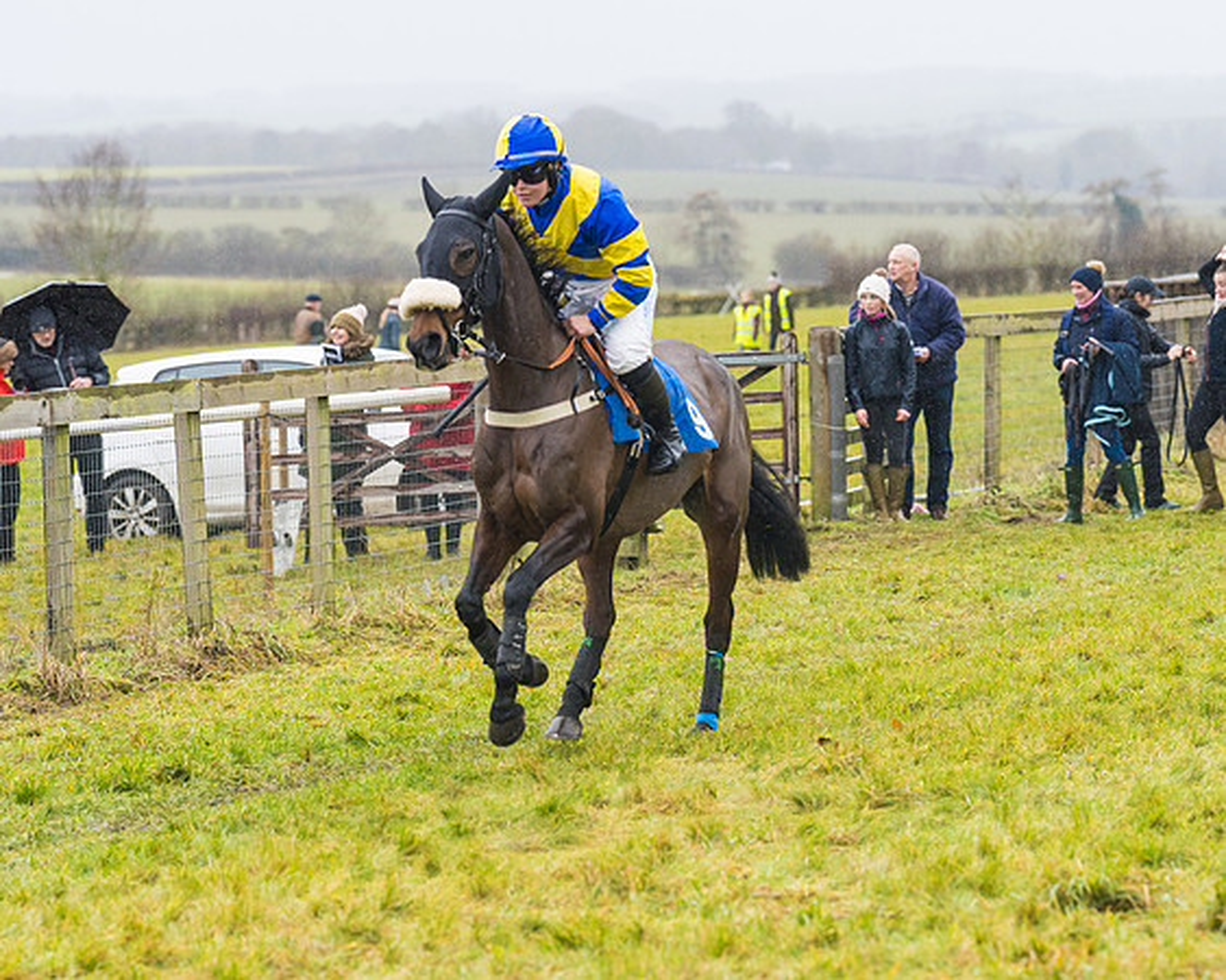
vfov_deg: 9.6
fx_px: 5852
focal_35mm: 161
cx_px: 606
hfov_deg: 12.0
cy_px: 519
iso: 800
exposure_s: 1/1000
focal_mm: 135
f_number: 4
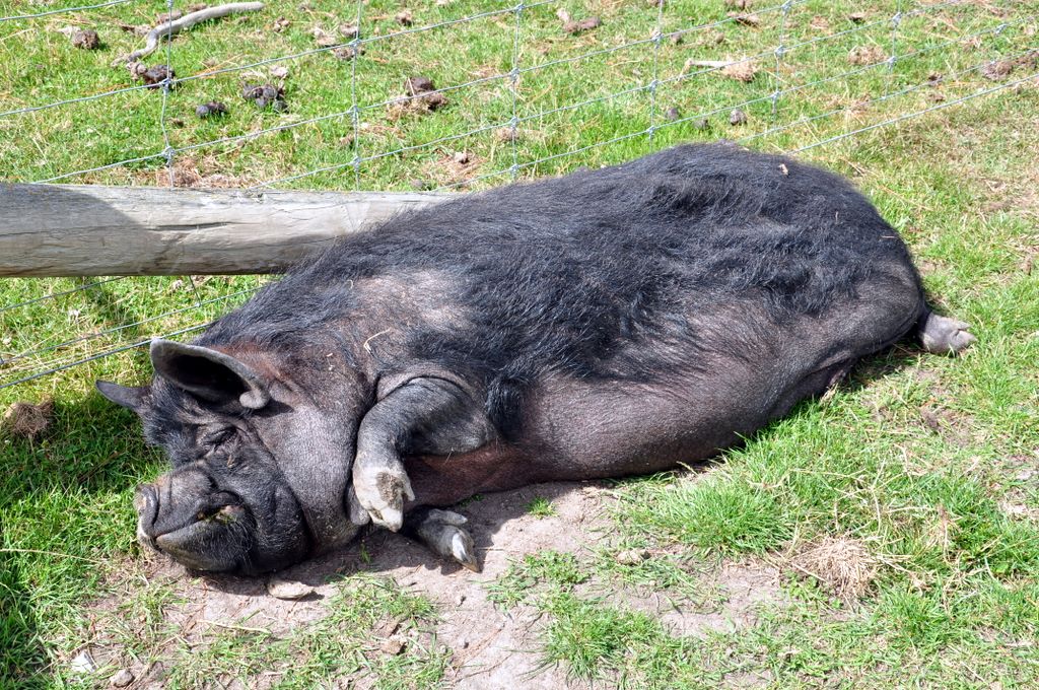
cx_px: 520
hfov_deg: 35.1
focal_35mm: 57
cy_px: 345
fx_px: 1643
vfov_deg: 23.7
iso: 200
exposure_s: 1/200
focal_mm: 38
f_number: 10
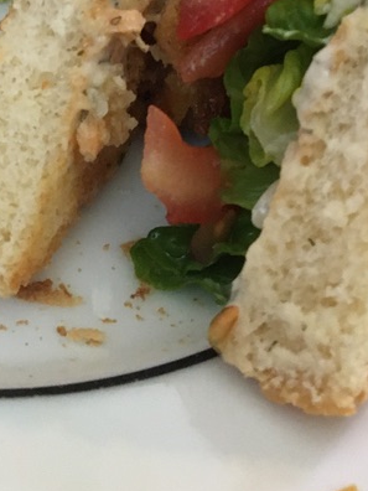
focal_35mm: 75
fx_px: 1063
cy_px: -30
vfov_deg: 24.5
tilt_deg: -39.0
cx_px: 22
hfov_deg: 19.2
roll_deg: -5.5
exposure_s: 1/24
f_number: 2.2
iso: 200
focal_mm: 4.15
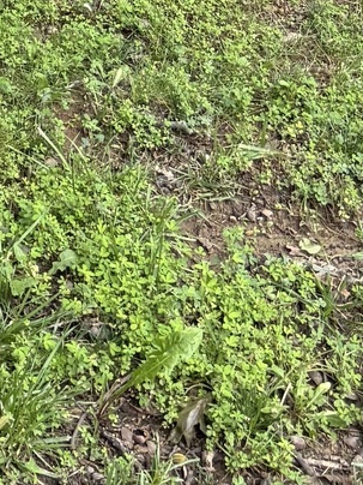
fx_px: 1916
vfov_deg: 12.5
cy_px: -519
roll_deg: +1.6
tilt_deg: +0.8
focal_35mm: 137
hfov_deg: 10.7
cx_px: 14
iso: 125
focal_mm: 6.76
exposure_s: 1/159
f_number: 1.78
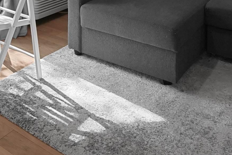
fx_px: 329
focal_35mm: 51
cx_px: 17
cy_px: -95
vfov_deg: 21.1
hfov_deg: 36.1
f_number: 7.1
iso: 5000
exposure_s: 1/100
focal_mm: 14.6
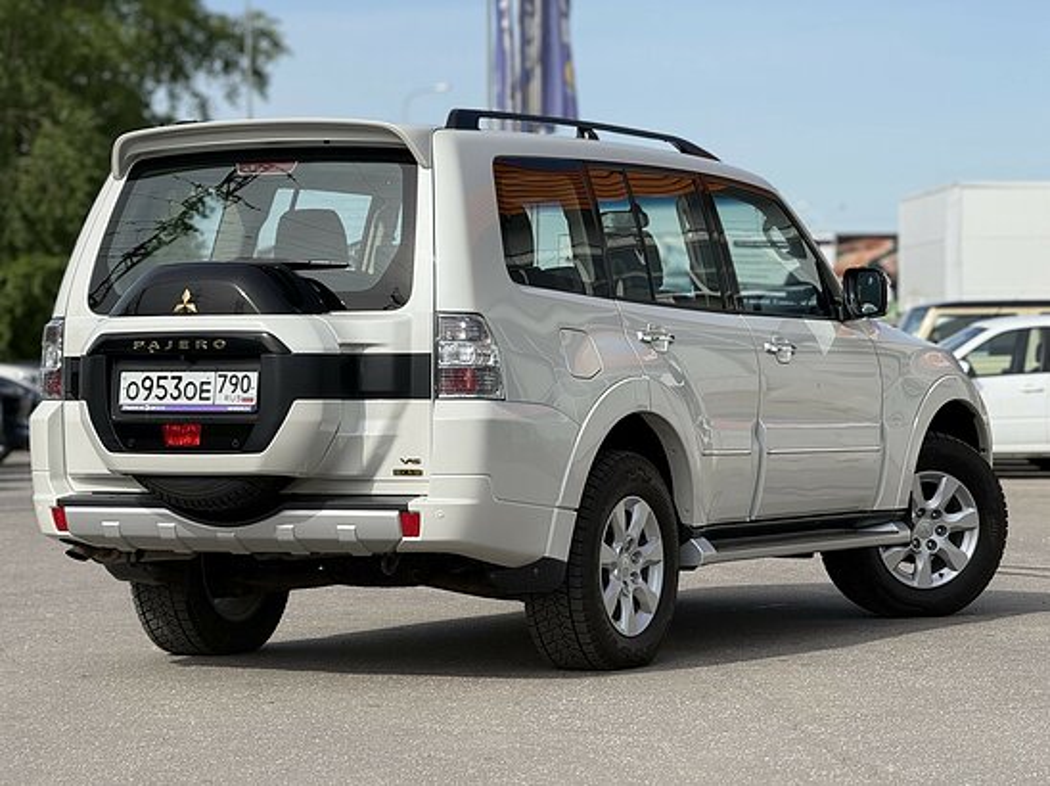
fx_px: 3637
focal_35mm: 120
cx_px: 525
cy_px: 393
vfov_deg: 12.3
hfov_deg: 16.4
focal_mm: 15.66
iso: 64
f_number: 2.8
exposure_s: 1/1650
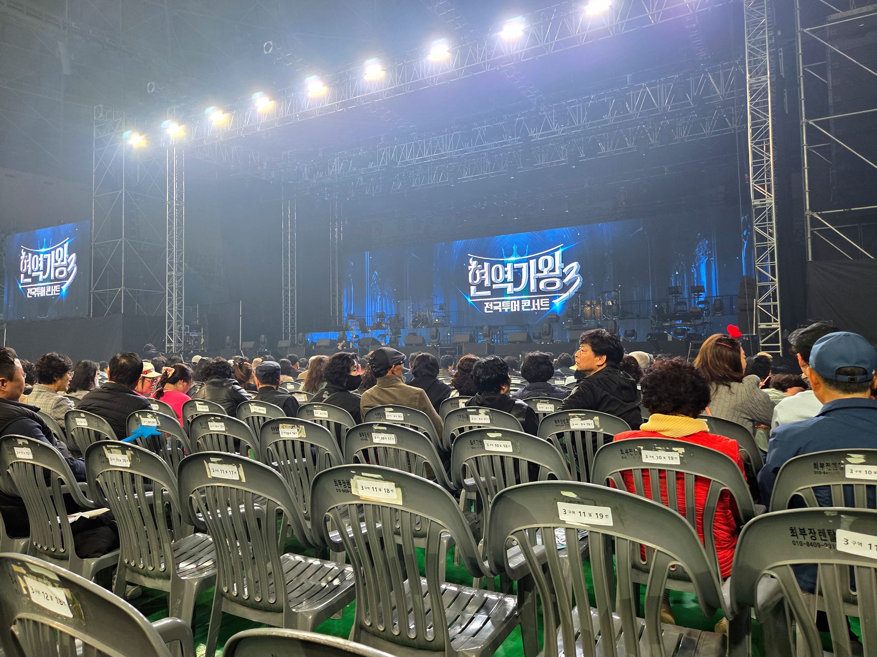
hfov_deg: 69.4
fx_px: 633
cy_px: 316
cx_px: 422
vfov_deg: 54.9
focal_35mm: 25
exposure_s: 1/50.6
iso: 160
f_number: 1.8
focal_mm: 5.4
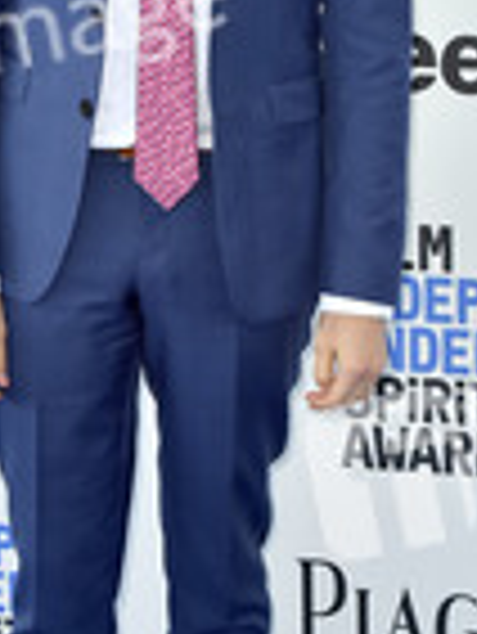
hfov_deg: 7.8
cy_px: 229
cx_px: 128
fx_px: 3504
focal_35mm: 191
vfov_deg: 10.3
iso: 500
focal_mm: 70
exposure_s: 1/320
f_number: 6.3
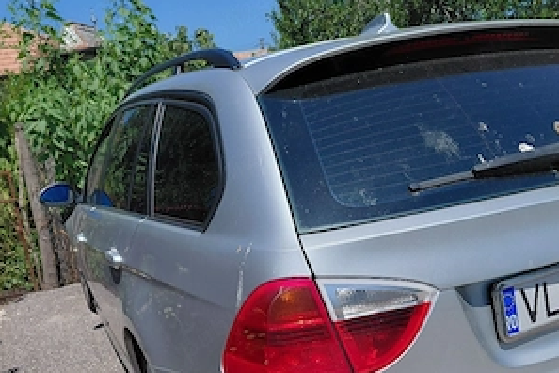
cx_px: 279
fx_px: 543
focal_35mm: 35
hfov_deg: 54.4
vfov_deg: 35.6
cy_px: 335
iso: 50
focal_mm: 4.69
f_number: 1.8
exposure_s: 1/5000
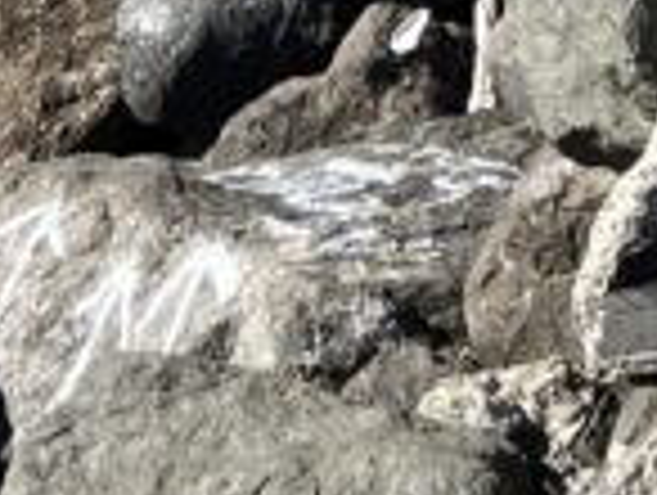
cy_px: -1107
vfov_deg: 7.1
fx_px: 3460
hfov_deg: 10.8
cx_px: 598
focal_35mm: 182
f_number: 1.6
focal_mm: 5.1
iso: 50
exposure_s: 1/2967
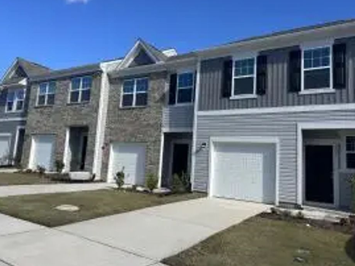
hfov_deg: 61.6
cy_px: 121
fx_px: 297
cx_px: 164
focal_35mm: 29
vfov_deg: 48.2
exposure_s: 1/3968
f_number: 1.5
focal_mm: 5.7
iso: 50
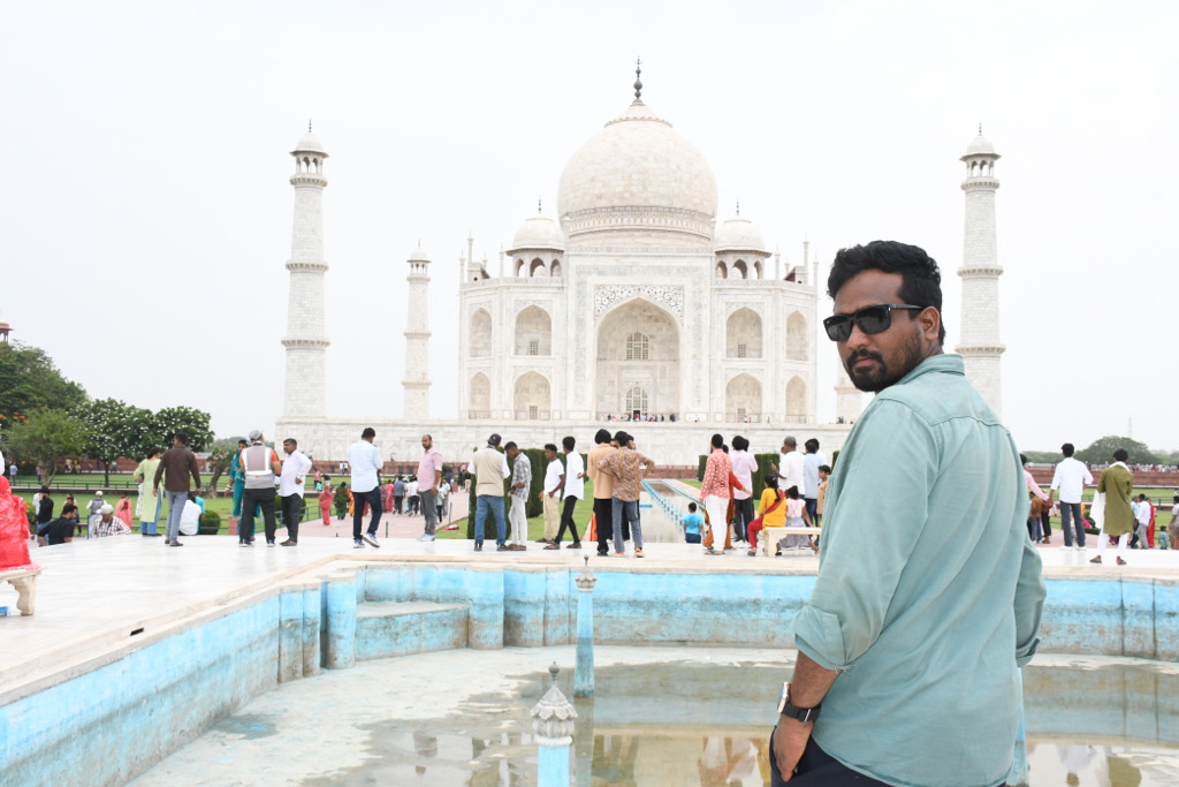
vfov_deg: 36.9
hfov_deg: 53.1
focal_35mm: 36
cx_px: 590
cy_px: 394
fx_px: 1179
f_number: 13
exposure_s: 1/125
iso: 1000
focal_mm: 24
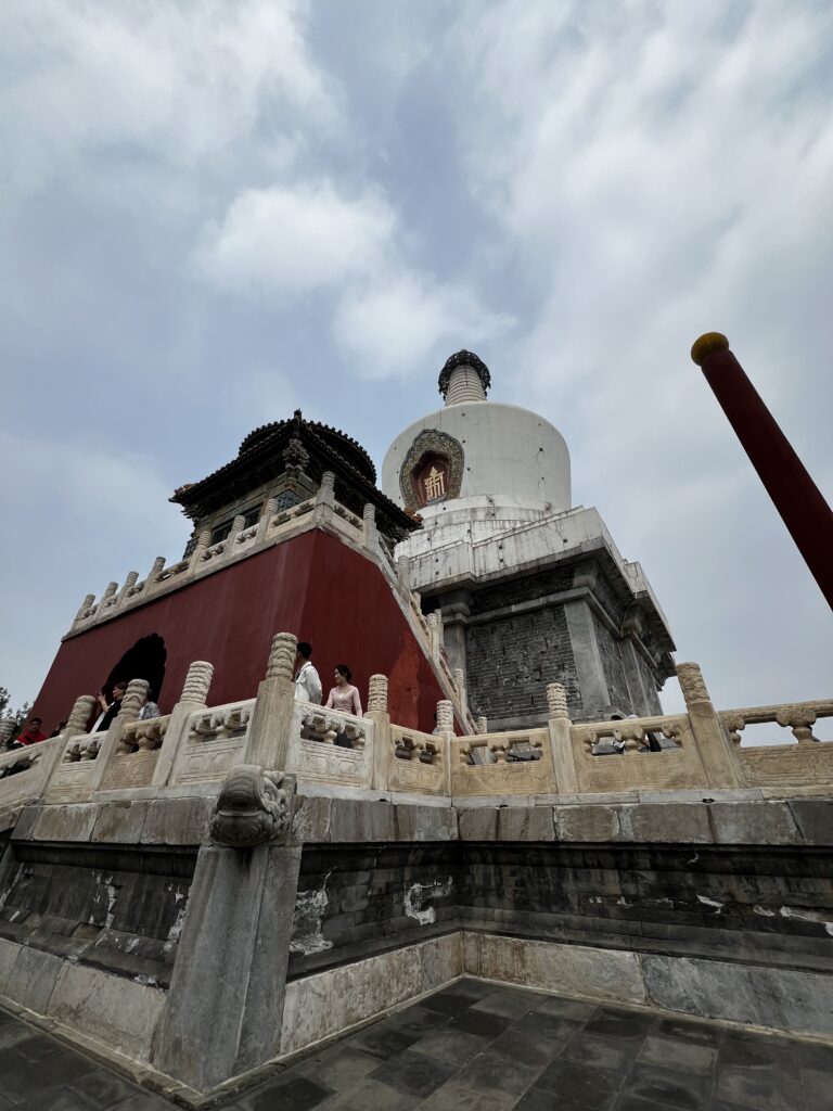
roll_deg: -1.1
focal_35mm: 13
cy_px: 556
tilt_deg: +31.3
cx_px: 416
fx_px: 417
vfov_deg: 106.2
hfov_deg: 89.9
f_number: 1.8
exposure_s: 1/2660
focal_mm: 1.57
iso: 32
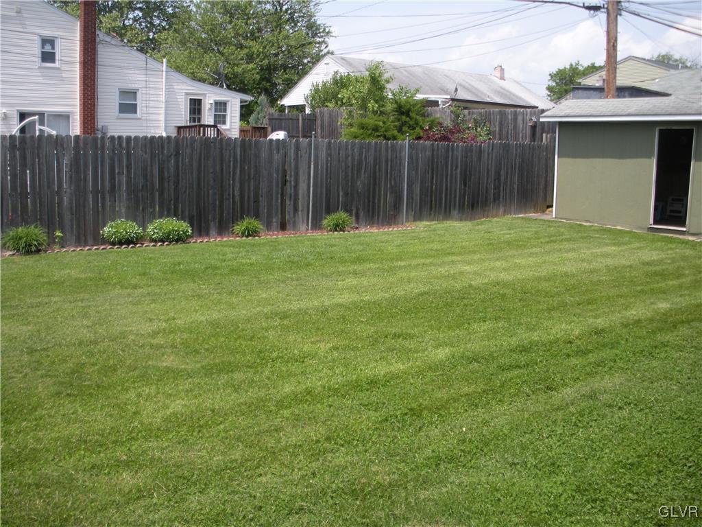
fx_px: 730
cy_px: 264
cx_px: 351
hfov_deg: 51.4
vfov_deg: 39.7
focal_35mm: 36
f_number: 3.5
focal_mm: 6.3
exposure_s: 1/414
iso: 64
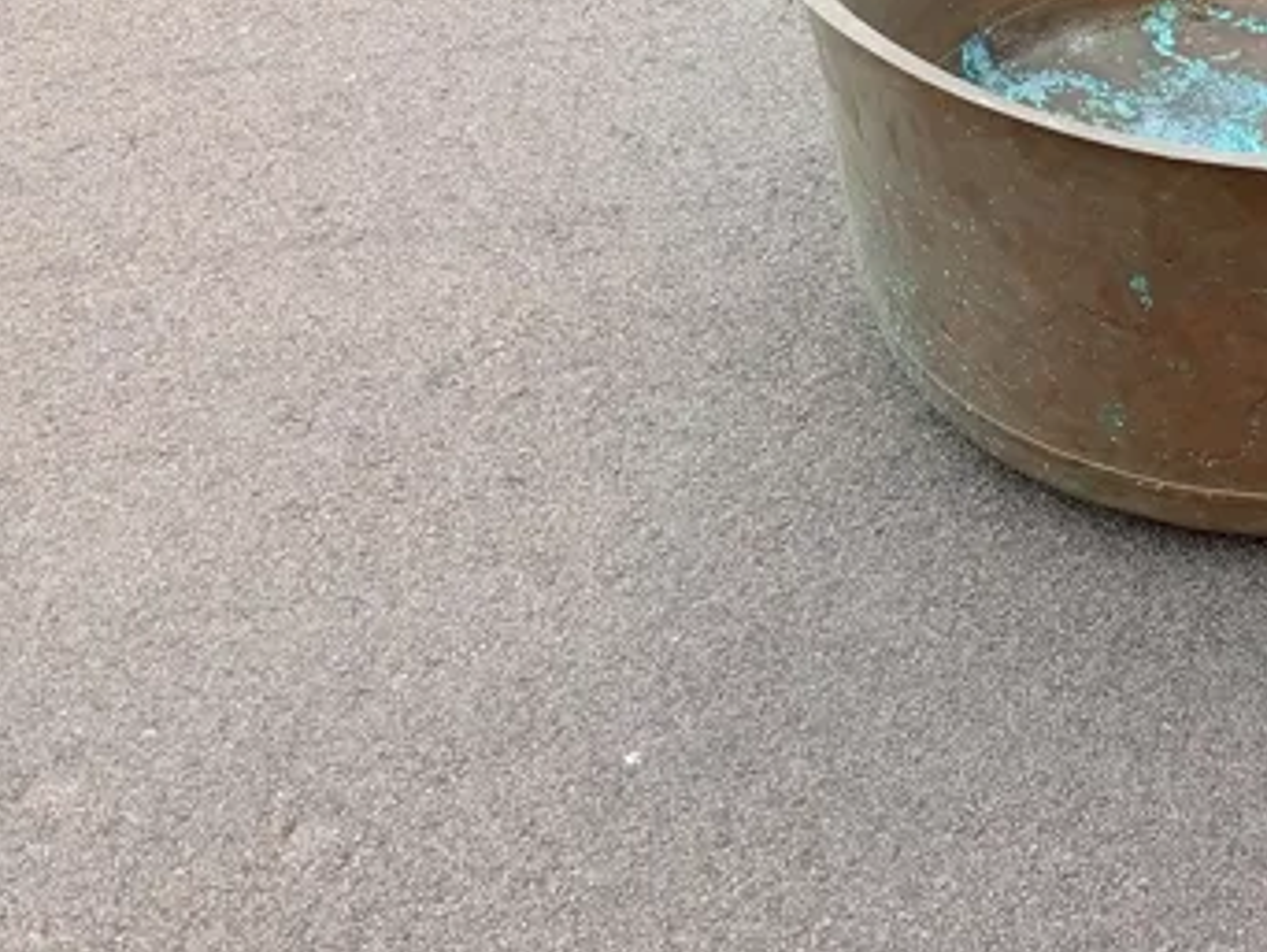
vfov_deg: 22.8
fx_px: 2308
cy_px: 122
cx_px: 1236
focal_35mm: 63
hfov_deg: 28.9
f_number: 1.8
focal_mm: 3.98
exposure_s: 1/100
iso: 60
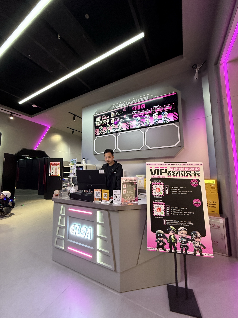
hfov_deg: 85.7
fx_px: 128
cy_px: 159
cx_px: 119
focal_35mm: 14
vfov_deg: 102.1
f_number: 2.2
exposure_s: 1/71
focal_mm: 2.22
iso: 320
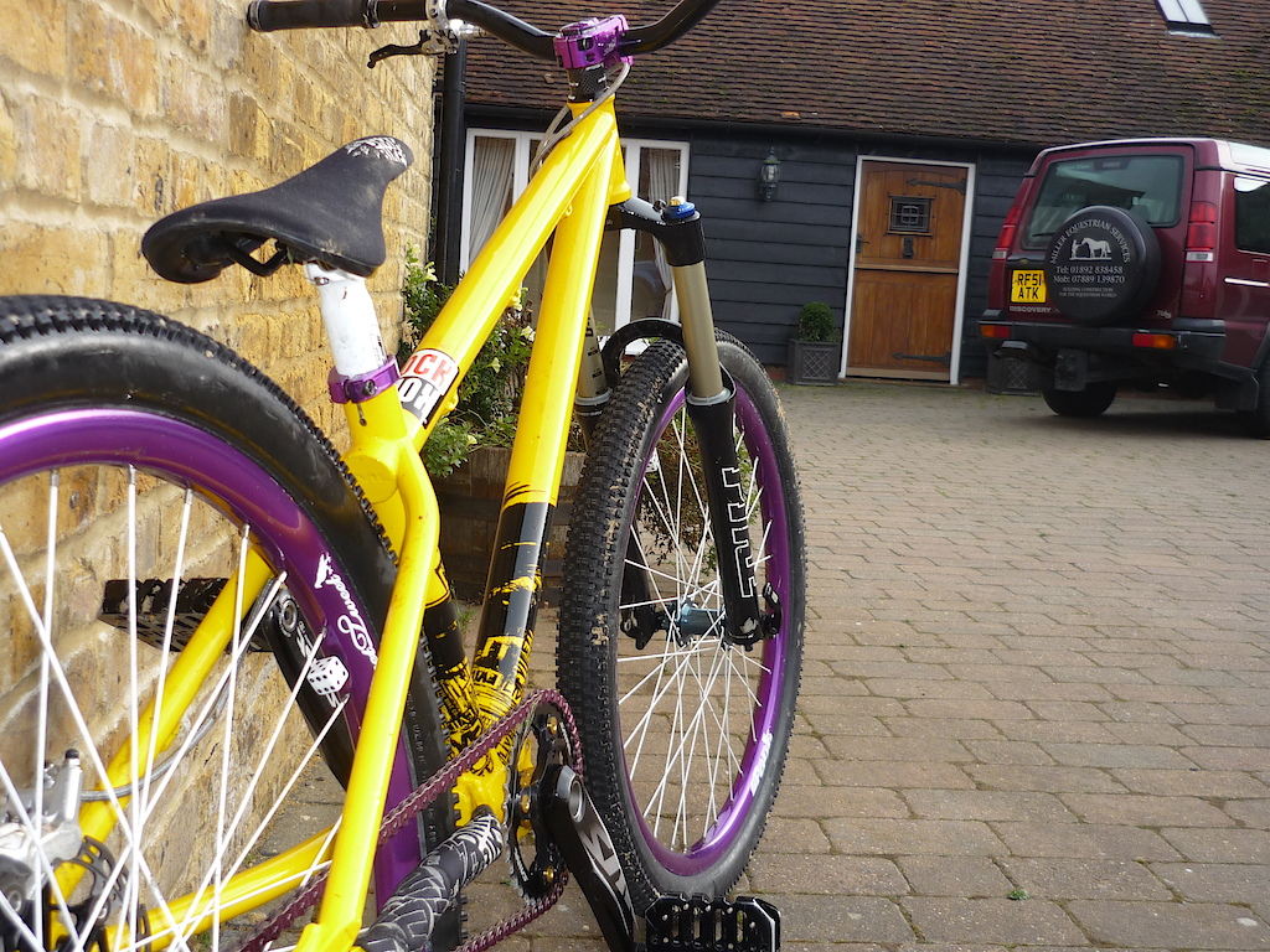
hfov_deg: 51.4
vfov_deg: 39.7
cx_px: 635
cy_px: 476
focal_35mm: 36
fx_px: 1321
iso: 100
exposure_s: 1/100
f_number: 2.9
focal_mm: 6
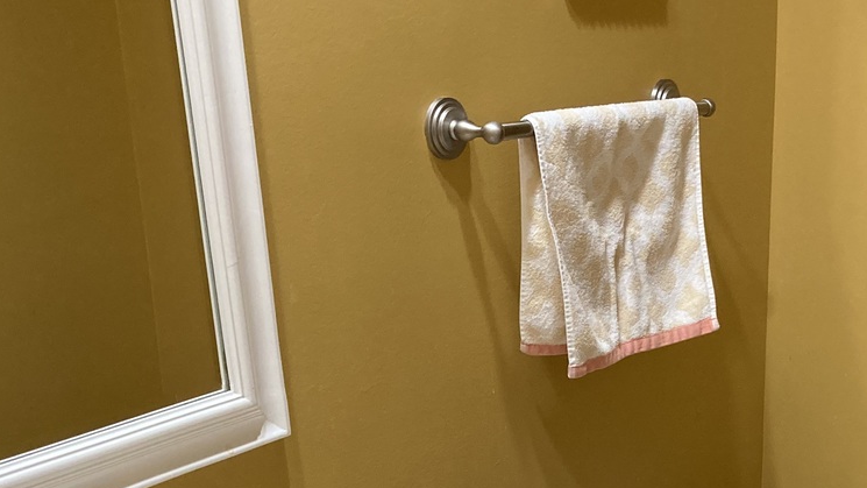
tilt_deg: -21.7
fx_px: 1356
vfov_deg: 19.5
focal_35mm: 59
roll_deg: -0.8
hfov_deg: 34.2
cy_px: 545
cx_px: 710
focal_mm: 3.99
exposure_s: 1/60
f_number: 1.8
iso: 200
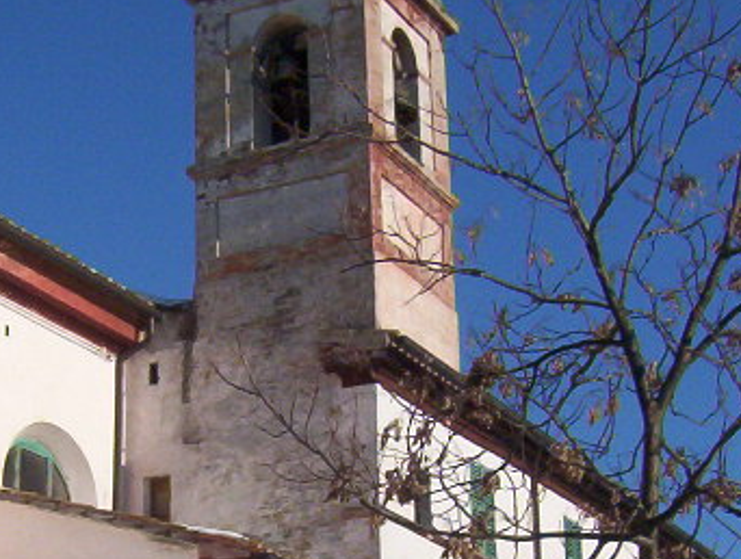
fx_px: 1845
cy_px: 529
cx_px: 182
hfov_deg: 22.5
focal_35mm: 86
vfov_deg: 16.9
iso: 100
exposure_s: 1/1701
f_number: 5.24
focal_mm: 5.54
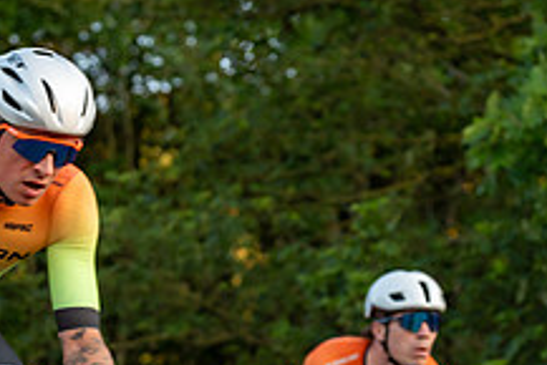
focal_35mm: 196
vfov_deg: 7.0
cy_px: 469
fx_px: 2980
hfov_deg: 10.3
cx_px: -135
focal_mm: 70
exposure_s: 1/800
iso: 1000
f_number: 3.5
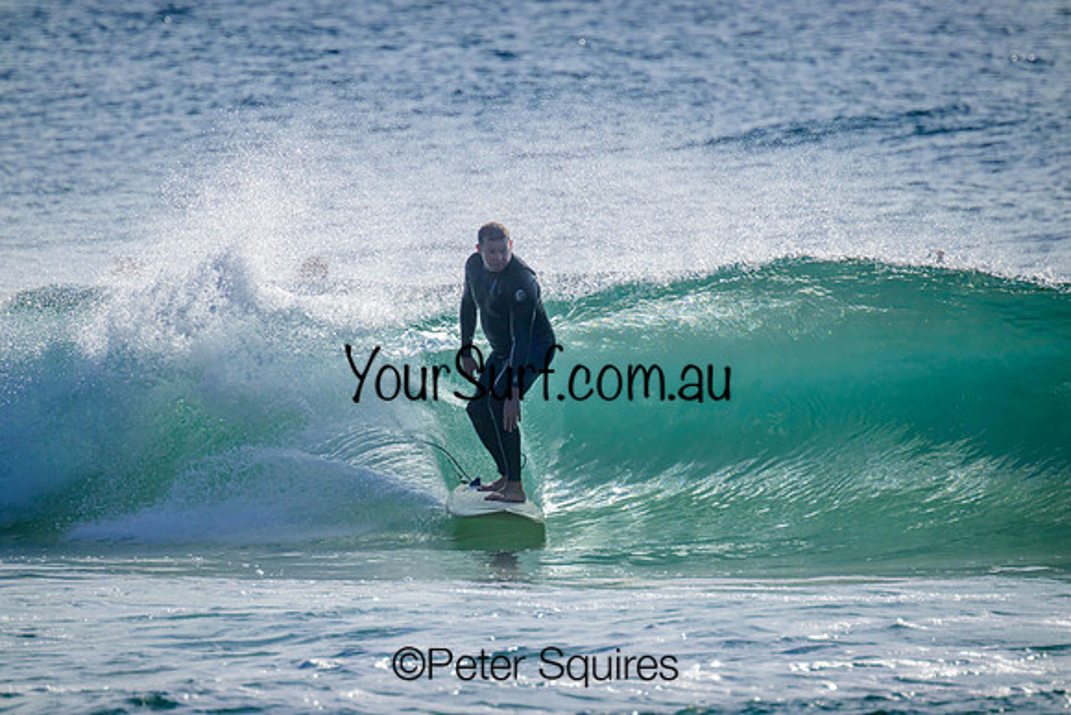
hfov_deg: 2.6
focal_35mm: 800
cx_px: 536
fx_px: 23804
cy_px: 358
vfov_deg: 1.7
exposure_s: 1/2500
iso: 720
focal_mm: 800
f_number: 11
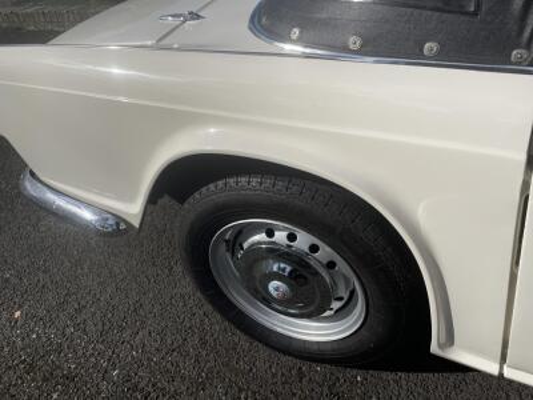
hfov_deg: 67.3
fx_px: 400
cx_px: 266
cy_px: 200
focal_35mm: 26
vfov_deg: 53.1
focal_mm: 4.2
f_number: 1.6
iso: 50
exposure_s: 1/10753
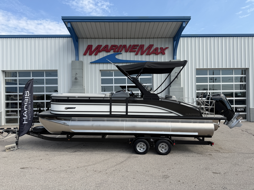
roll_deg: +1.1
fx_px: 176
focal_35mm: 24
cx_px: 127
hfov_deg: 71.6
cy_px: 95
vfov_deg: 56.8
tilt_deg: +0.0
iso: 80
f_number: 1.78
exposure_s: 1/3953
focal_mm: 6.76
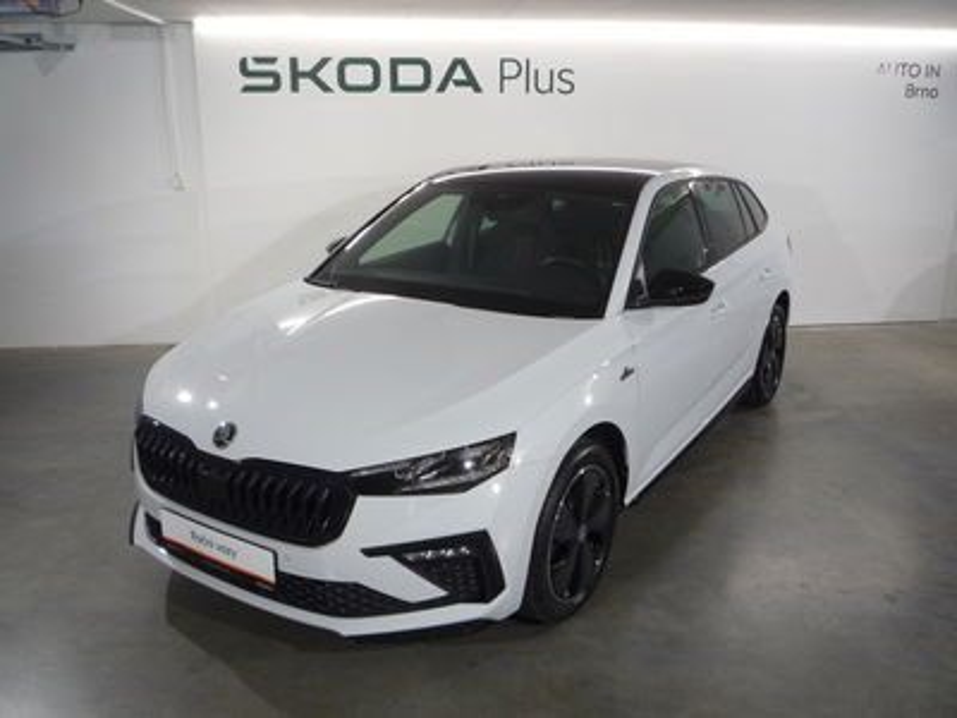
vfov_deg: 46.8
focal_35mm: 30
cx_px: 478
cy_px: 359
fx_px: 829
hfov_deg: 60.0
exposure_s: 1/30
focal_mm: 5.2
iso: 125
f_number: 3.3
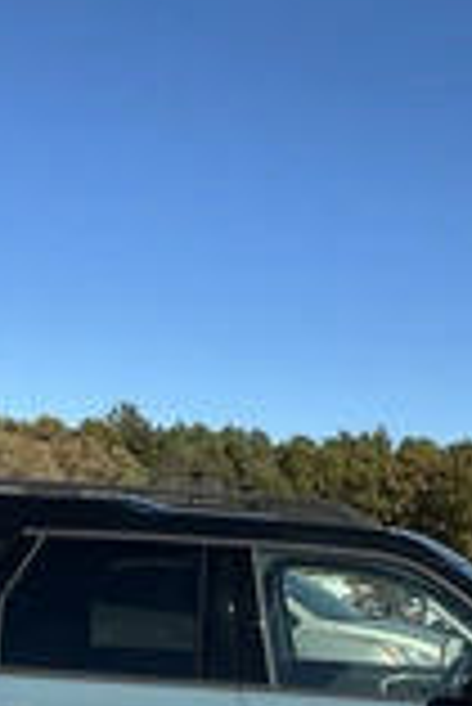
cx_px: 337
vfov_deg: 26.6
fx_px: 1452
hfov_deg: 18.4
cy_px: 603
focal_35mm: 74
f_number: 1.8
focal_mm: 3
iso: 25
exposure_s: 1/1534
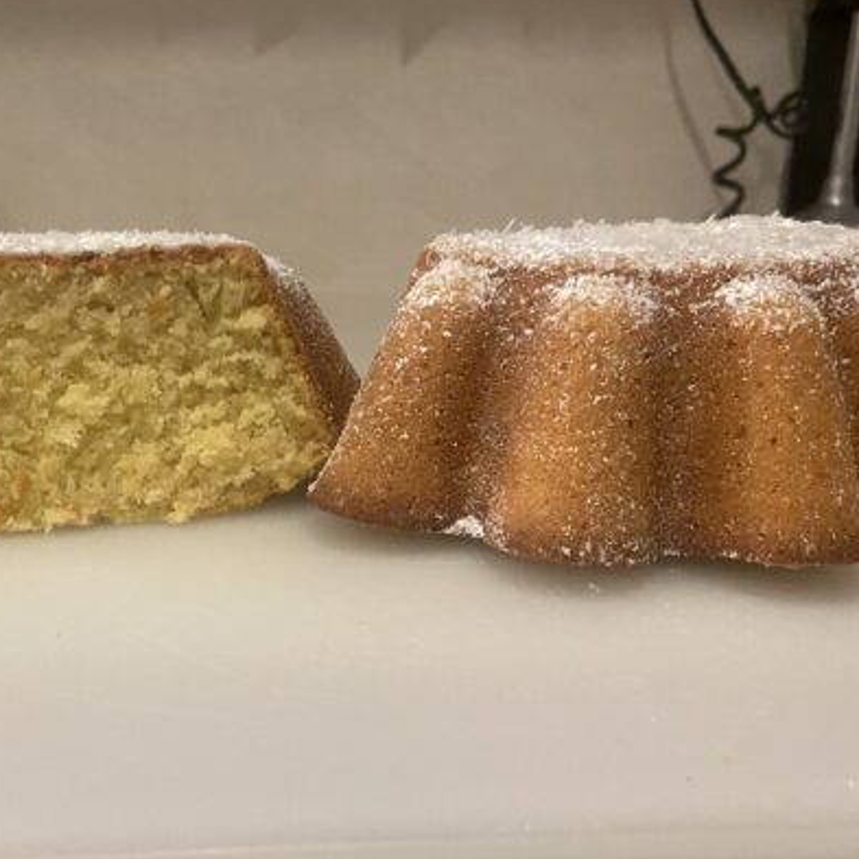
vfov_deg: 42.6
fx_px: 1095
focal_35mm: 39
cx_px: 279
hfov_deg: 42.2
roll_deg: -0.1
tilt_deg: -19.8
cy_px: 516
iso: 400
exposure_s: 1/33
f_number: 1.8
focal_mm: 4.25
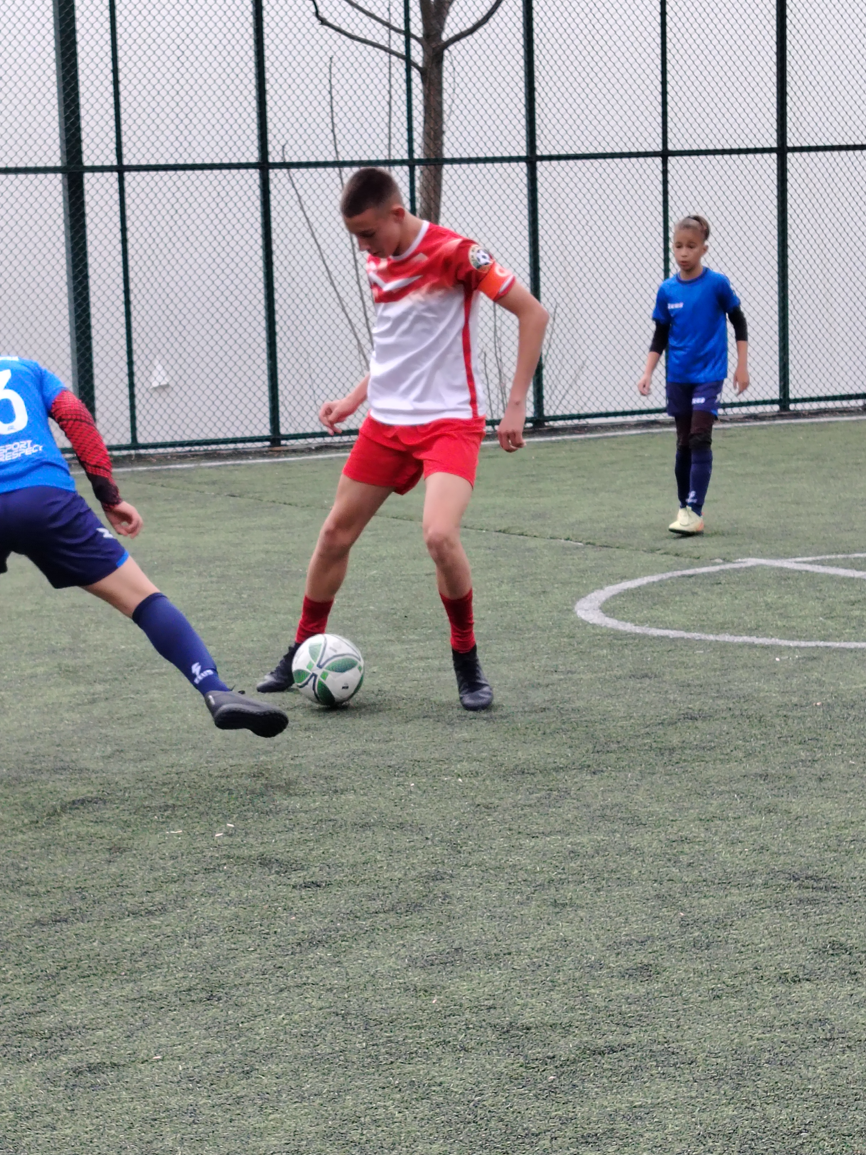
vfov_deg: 21.1
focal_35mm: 93
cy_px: 662
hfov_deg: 15.9
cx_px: 339
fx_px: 3102
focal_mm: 5.25
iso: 100
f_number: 1.75
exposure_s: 1/318
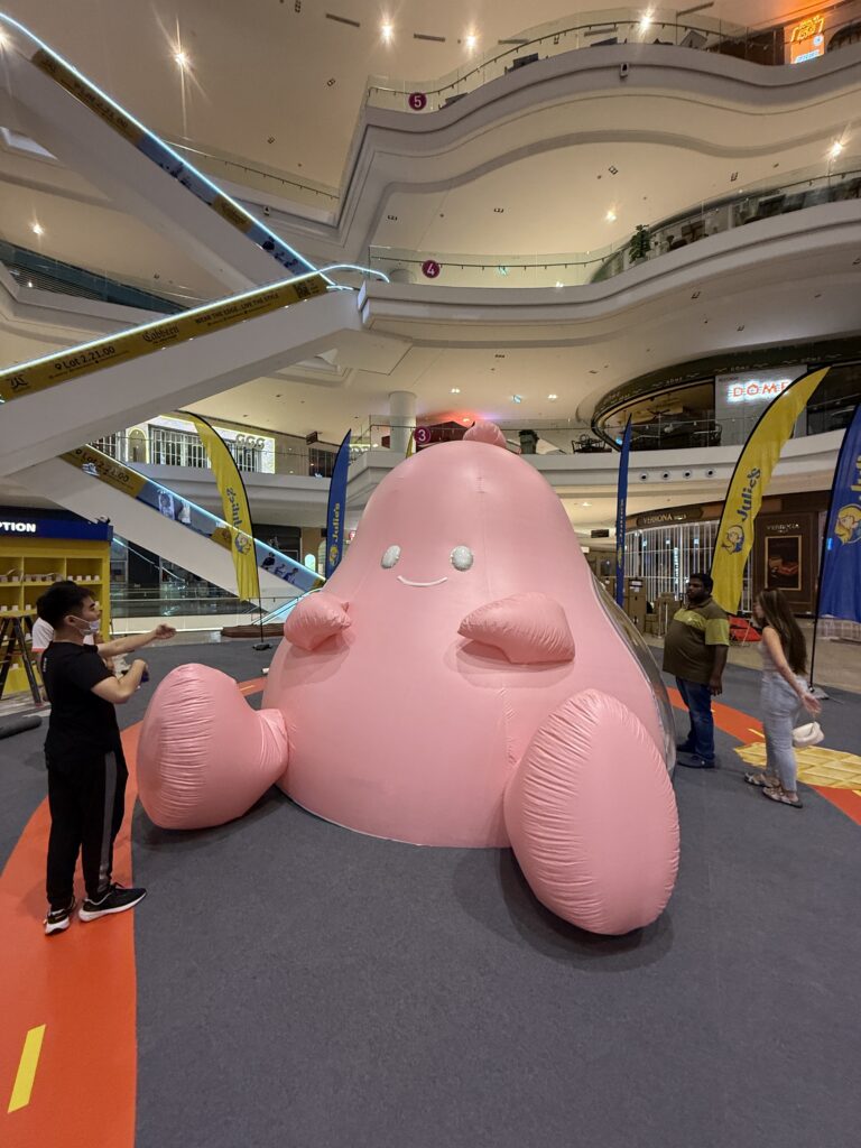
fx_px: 464
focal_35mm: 14
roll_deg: -0.3
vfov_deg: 102.1
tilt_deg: +0.3
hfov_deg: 85.7
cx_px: 430
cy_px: 574
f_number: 2.2
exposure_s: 1/50
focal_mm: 2.22
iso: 400
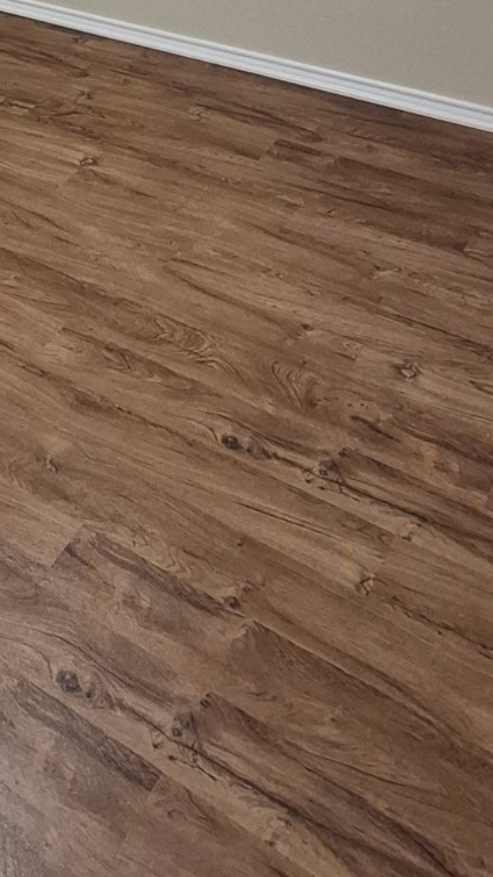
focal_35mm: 45
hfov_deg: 24.4
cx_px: -76
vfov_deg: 39.6
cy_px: -18
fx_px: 1045
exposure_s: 1/60
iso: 100
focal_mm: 1.74
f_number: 2.2
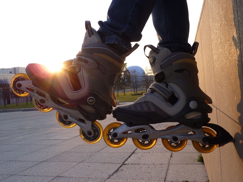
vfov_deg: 44.2
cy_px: 91
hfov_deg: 56.8
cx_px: 122
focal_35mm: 32
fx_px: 225
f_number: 4
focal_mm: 4.4
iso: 80
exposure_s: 1/160
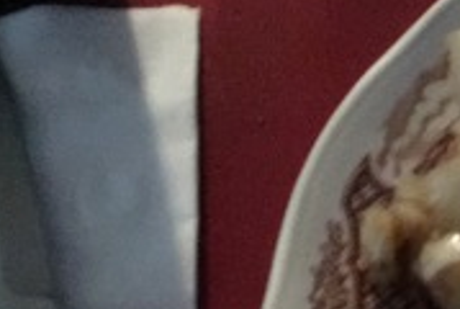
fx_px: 1485
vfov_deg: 11.7
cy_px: 350
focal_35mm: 116
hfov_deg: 16.1
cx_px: 696
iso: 640
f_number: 2.2
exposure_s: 1/15
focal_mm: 4.15
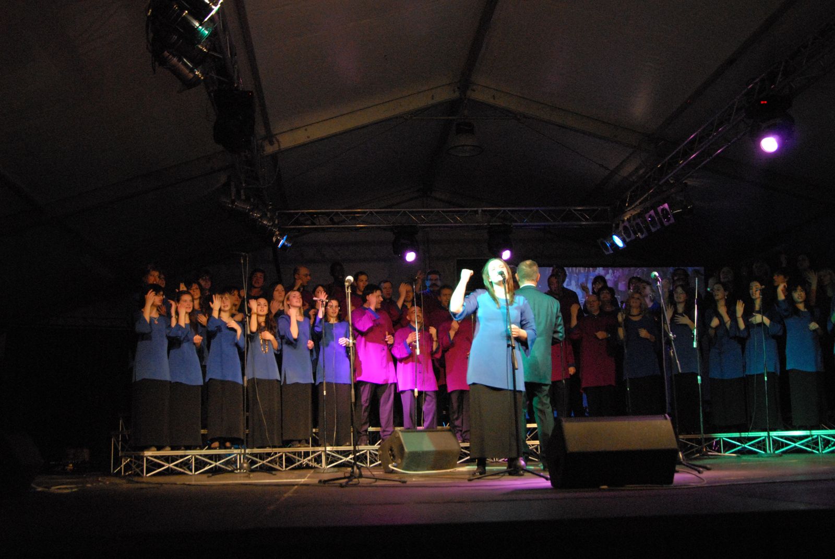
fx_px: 836
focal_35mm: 36
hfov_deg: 53.1
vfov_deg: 37.0
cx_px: 418
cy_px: 280
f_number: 5.6
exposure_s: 1/80
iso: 1600
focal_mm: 24
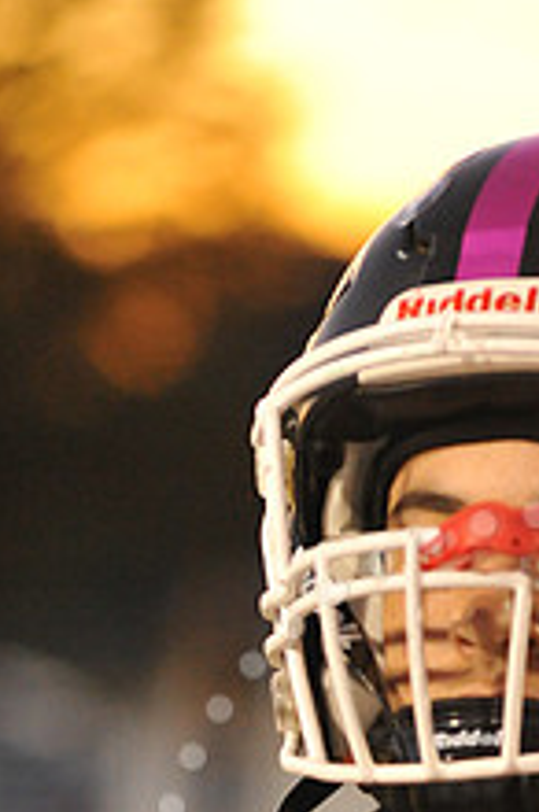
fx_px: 11872
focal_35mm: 527
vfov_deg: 3.9
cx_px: 583
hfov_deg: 2.6
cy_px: 941
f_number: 5.6
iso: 4000
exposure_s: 1/125
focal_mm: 200
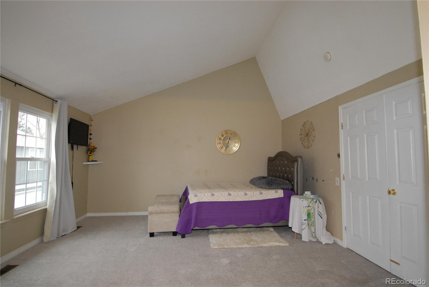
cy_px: 144
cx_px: 214
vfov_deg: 67.5
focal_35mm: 18
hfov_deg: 89.9
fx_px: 215
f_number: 7.1
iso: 800
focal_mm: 12
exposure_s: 1/45
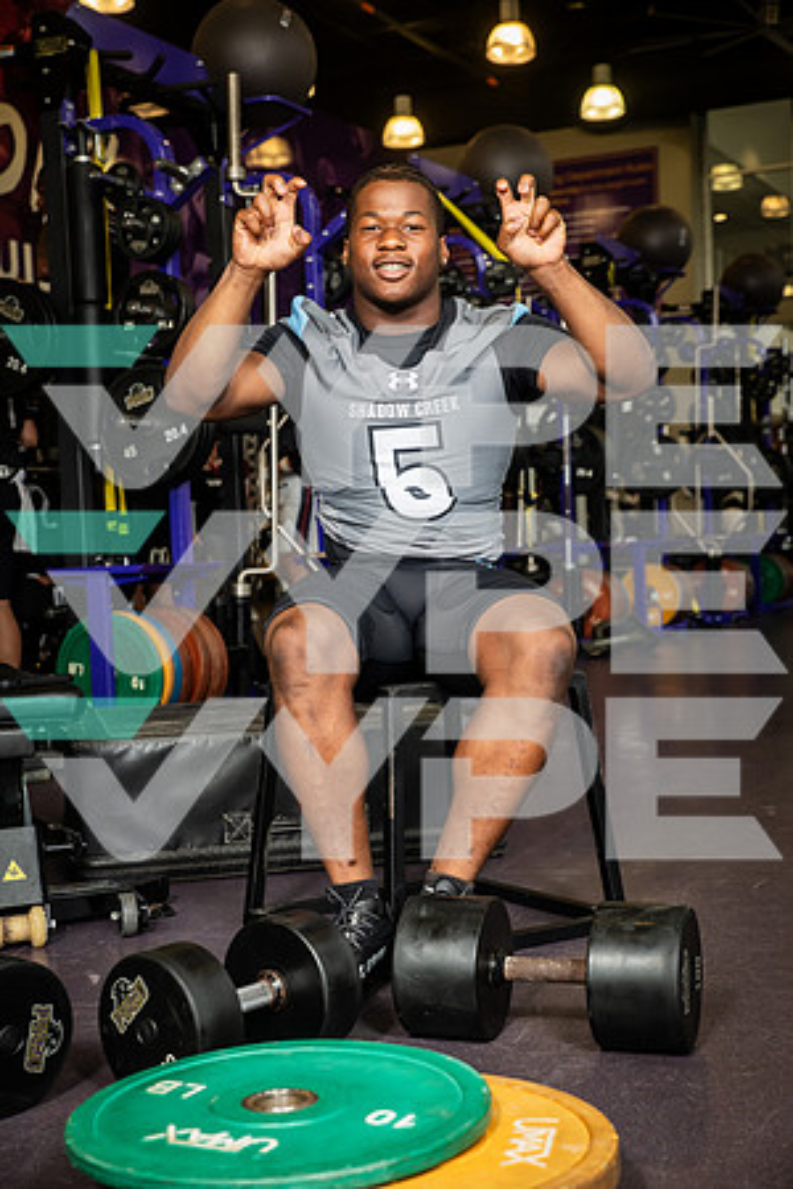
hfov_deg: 24.6
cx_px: 396
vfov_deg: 36.2
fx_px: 1817
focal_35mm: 55
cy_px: 594
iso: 500
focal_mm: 55
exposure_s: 1/250
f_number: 5.6
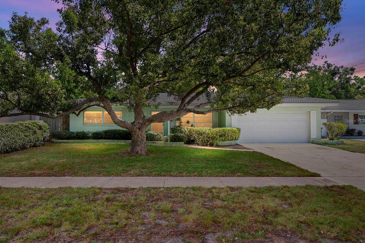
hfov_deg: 71.5
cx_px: 176
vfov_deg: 51.3
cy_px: 121
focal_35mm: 25
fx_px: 254
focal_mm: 24
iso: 640
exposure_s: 1/125
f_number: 9
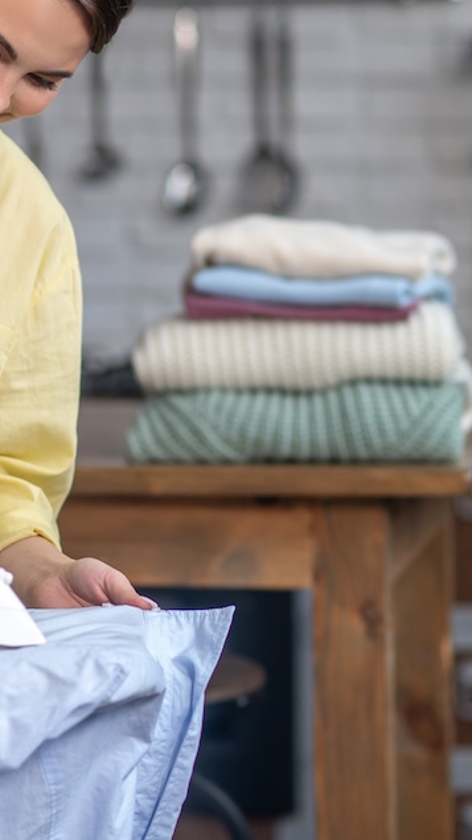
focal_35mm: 168
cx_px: -62
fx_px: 3739
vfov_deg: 12.8
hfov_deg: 7.2
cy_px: 327
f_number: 2.2
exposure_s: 1/160
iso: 320
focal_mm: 85
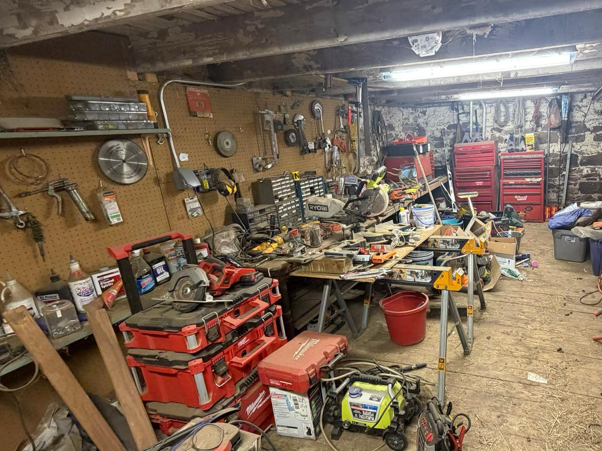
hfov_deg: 75.2
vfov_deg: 63.5
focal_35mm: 21
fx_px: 365
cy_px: 227
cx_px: 424
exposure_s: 1/60
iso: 250
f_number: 2.2
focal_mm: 2.22
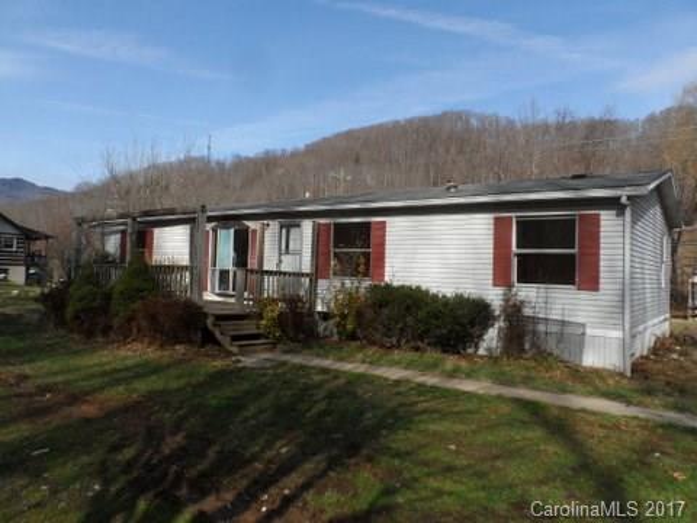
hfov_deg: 71.6
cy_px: 262
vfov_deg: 56.8
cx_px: 348
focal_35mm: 24
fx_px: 483
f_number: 4.5
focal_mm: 4
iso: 100
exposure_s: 1/750
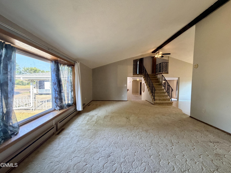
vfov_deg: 85.7
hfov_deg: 102.1
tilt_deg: -1.9
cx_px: 116
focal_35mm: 14
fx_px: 93
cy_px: 86
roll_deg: -0.3
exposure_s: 1/102
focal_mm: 2.22
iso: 320
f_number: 2.2
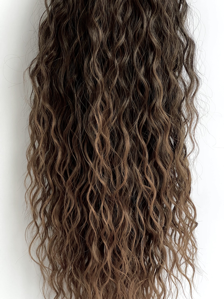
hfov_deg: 19.1
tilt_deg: -9.7
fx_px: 664
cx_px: 112
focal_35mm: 77
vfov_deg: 25.3
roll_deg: +2.2
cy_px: 150
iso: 200
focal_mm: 9
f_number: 2.8
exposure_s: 1/93
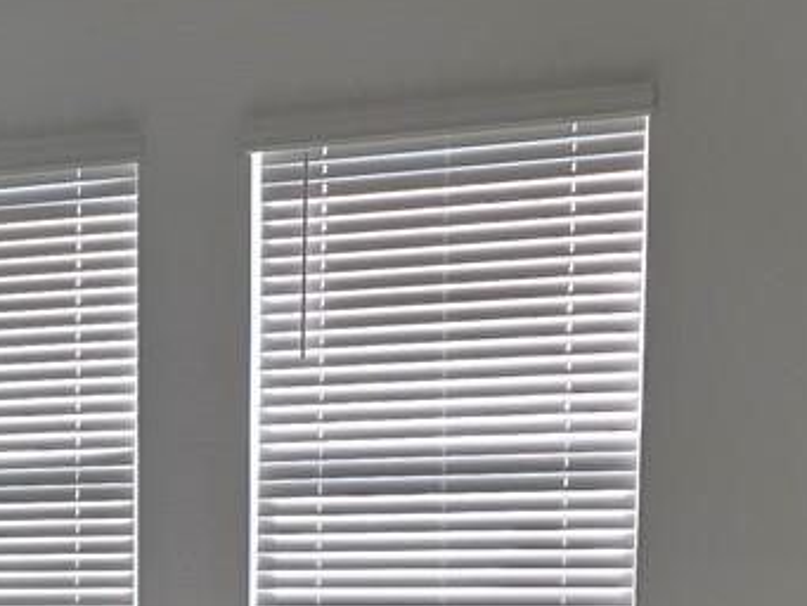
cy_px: 722
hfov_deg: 15.7
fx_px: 2519
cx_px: -618
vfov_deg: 13.4
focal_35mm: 108
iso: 40
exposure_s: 1/180
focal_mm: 6.3
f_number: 1.7
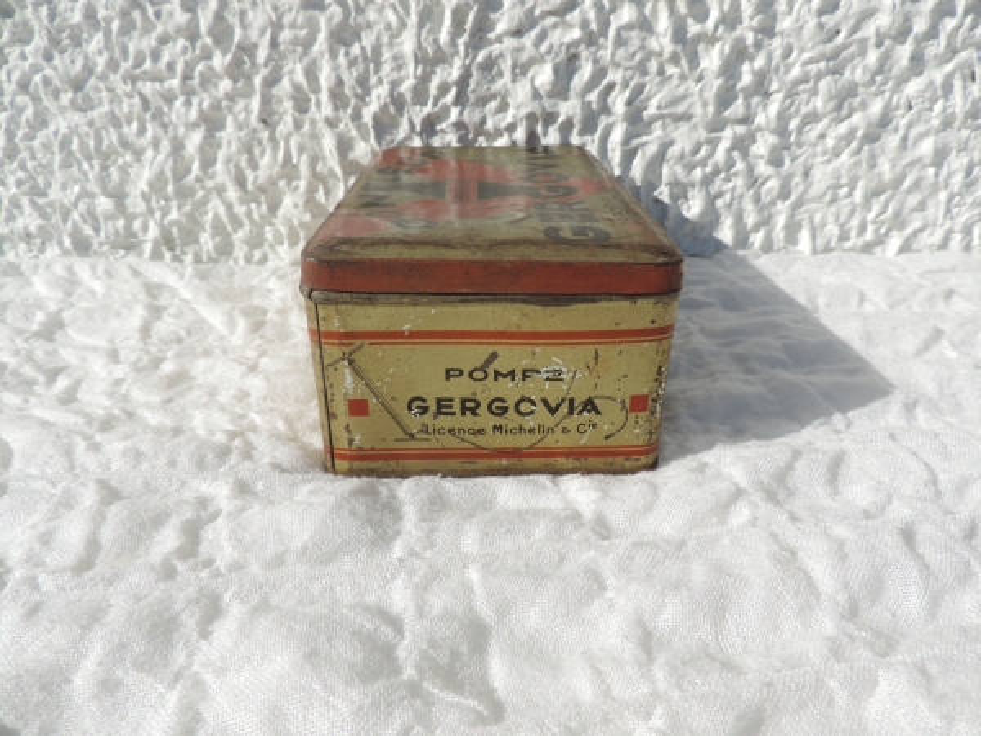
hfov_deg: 71.6
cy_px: 368
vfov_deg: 56.8
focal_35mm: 24
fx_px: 680
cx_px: 490
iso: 80
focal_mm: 4.3
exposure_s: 1/1600
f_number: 3
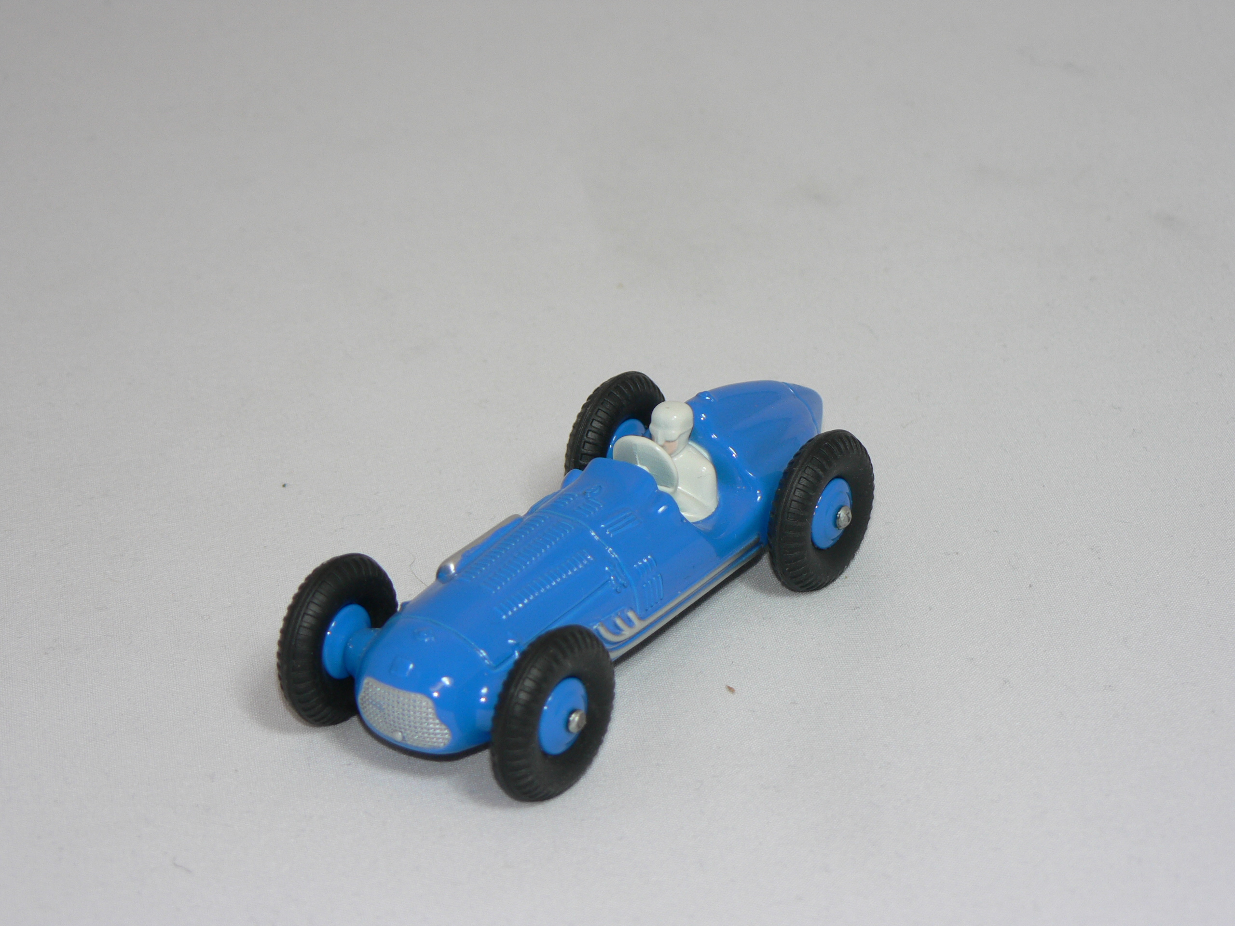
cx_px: 618
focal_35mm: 109
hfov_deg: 18.0
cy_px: 463
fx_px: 3889
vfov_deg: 13.6
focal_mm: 18.2
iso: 80
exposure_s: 1/60
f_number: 3.2
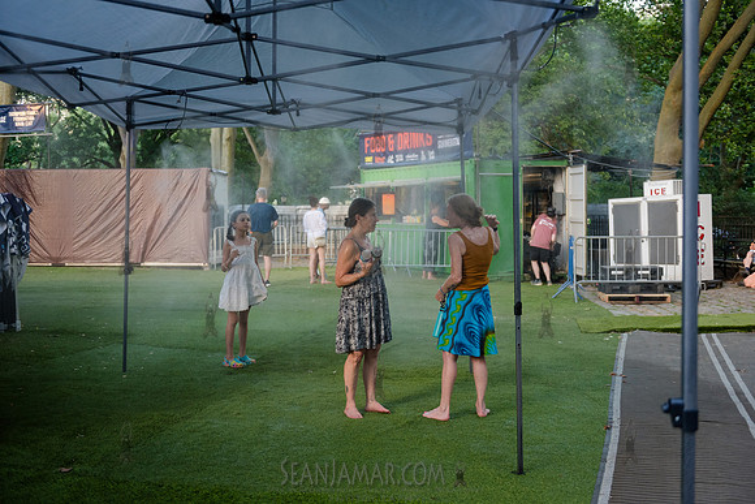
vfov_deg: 31.9
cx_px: 378
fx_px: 881
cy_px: 252
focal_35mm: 42
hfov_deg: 46.4
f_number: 2.8
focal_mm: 42
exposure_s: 1/320
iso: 1000
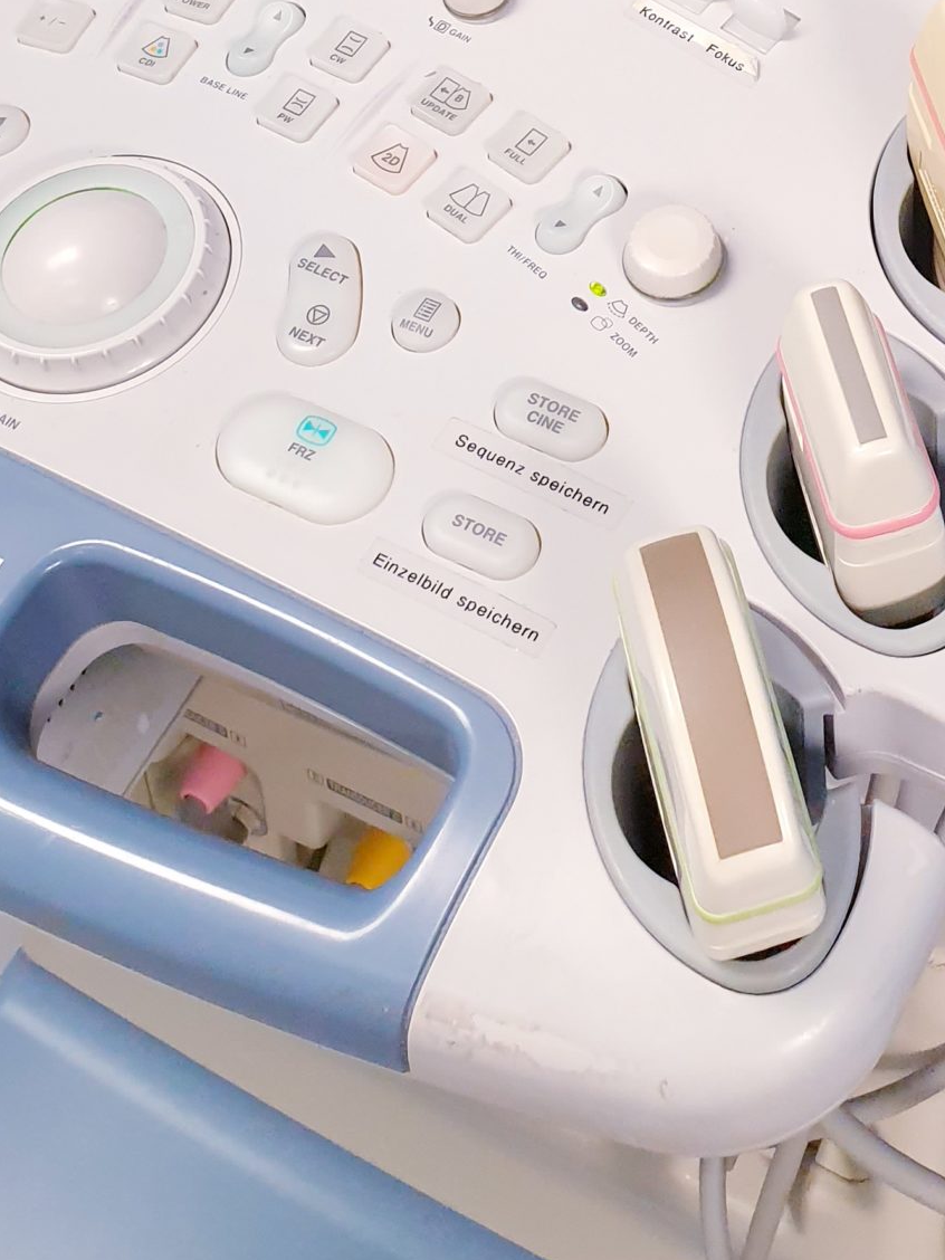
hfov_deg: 24.4
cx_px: 748
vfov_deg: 29.7
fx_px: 2148
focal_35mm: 59
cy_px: -94
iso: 250
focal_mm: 4.3
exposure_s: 1/100
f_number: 2.4
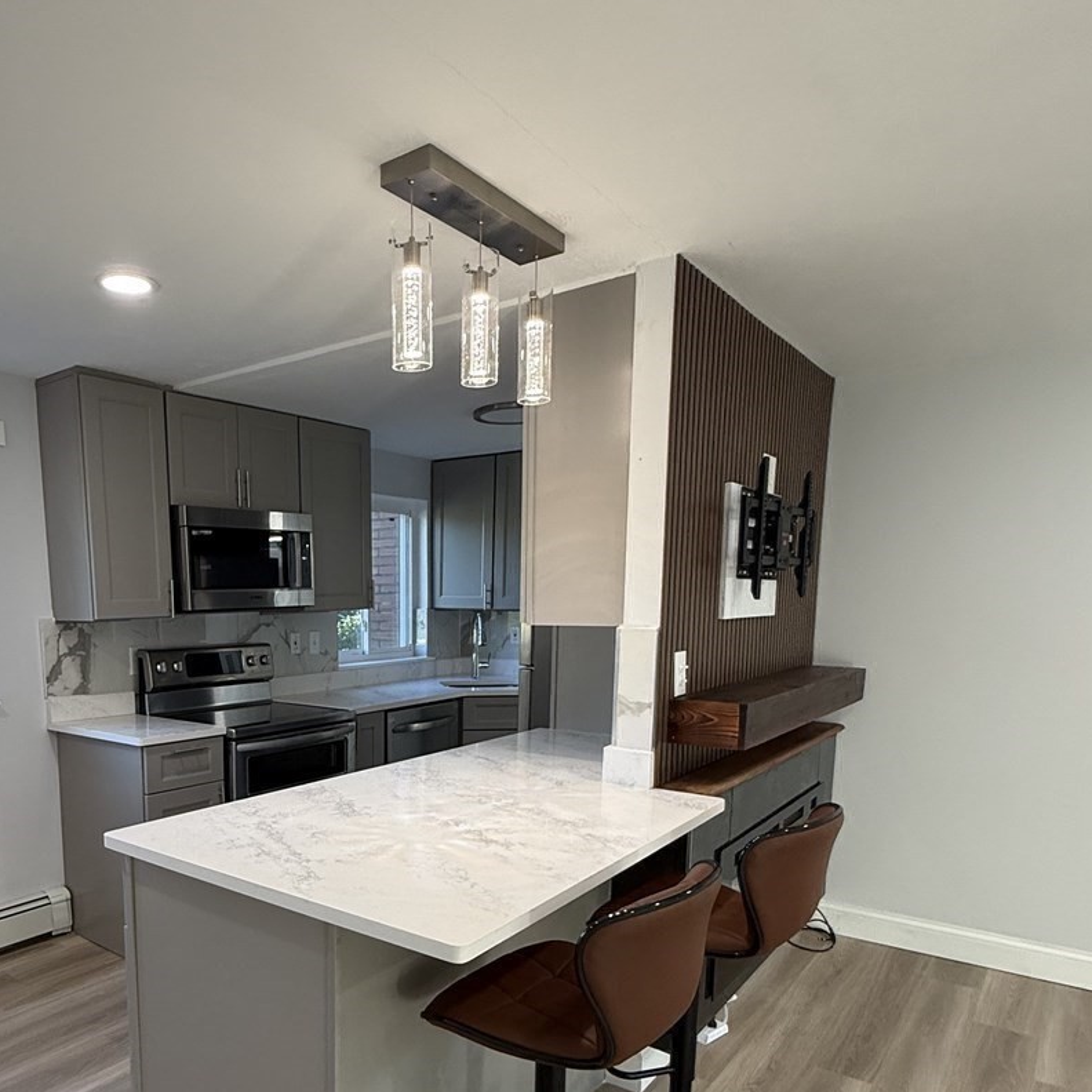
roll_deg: -0.5
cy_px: 728
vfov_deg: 63.4
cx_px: 347
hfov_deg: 63.1
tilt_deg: -7.8
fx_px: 857
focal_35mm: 24
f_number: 2.2
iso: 160
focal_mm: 2.22
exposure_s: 1/120
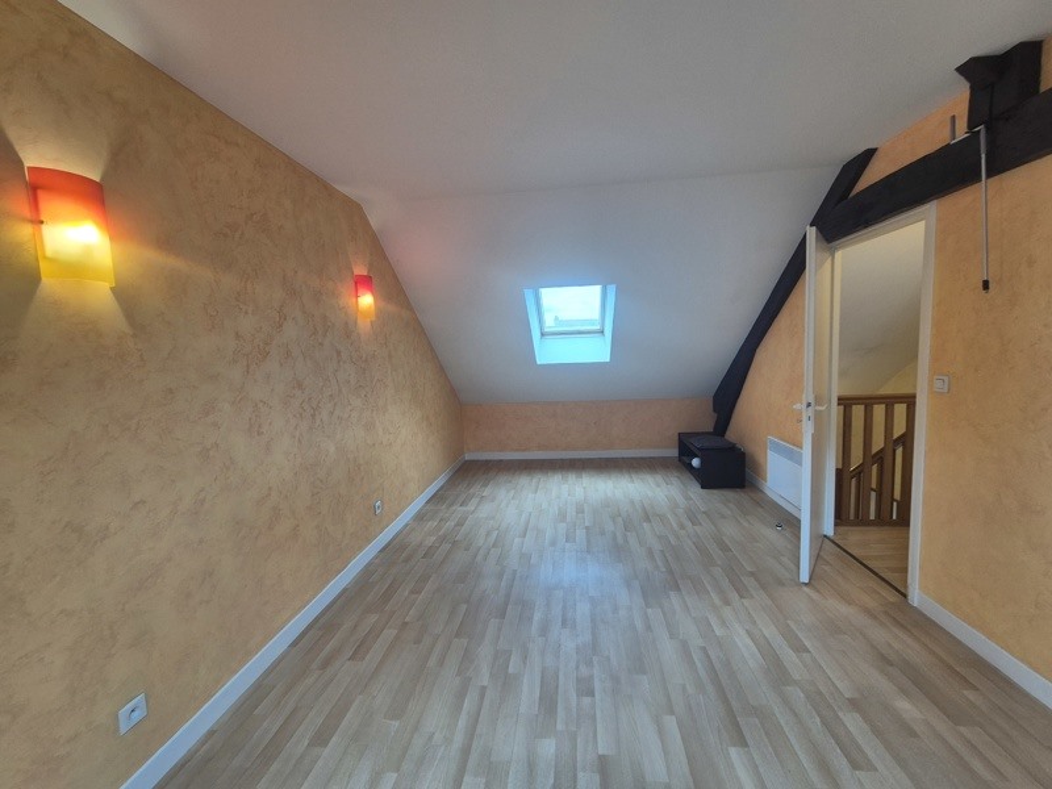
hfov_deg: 106.2
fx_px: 395
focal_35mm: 13
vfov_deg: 89.9
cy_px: 394
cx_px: 526
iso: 80
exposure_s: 1/50
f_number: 2.2
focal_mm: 2.2
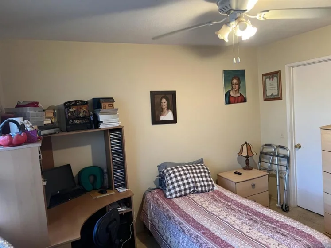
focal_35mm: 26
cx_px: 166
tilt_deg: -5.4
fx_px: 249
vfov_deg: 53.1
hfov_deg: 67.3
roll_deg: +4.1
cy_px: 124
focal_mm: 5.7
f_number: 1.5
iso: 400
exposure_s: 1/60
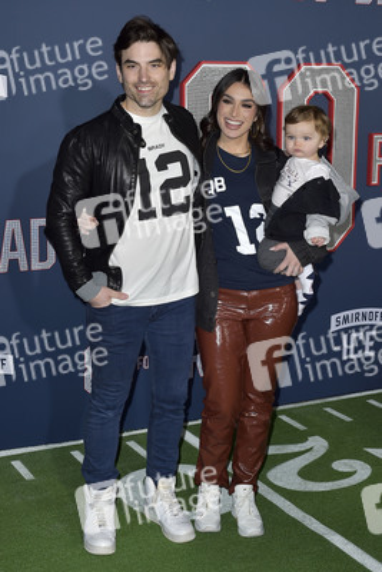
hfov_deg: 29.9
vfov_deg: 43.6
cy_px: 286
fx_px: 716
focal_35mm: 45
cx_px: 191
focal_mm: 45
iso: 400
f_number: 6.3
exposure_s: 1/250
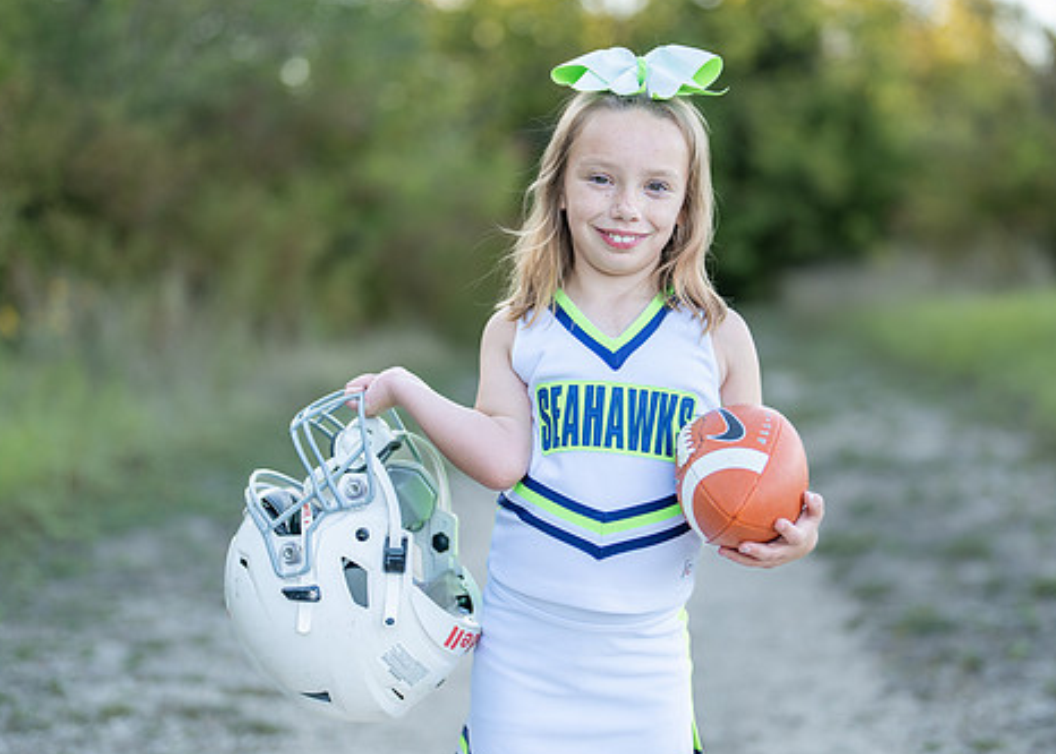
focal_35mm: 69
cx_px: 608
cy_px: 414
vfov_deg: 20.7
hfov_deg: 28.6
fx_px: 2070
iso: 100
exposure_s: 1/640
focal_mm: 50
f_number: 1.2
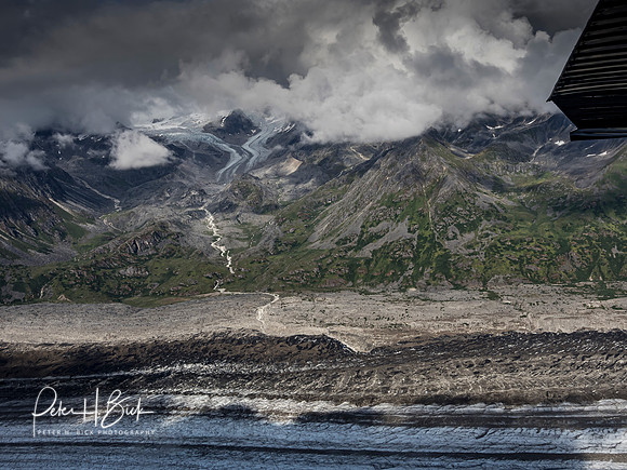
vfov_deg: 36.0
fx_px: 725
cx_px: 314
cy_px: 235
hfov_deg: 46.8
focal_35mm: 40
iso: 400
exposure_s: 1/1000
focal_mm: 20
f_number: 7.1
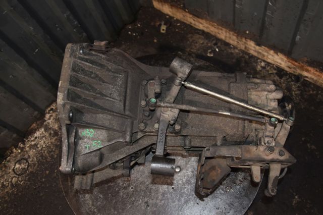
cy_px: 108
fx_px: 323
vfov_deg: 36.8
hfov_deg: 53.2
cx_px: 162
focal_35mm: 36
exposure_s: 1/60
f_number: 5
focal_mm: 24
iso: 800
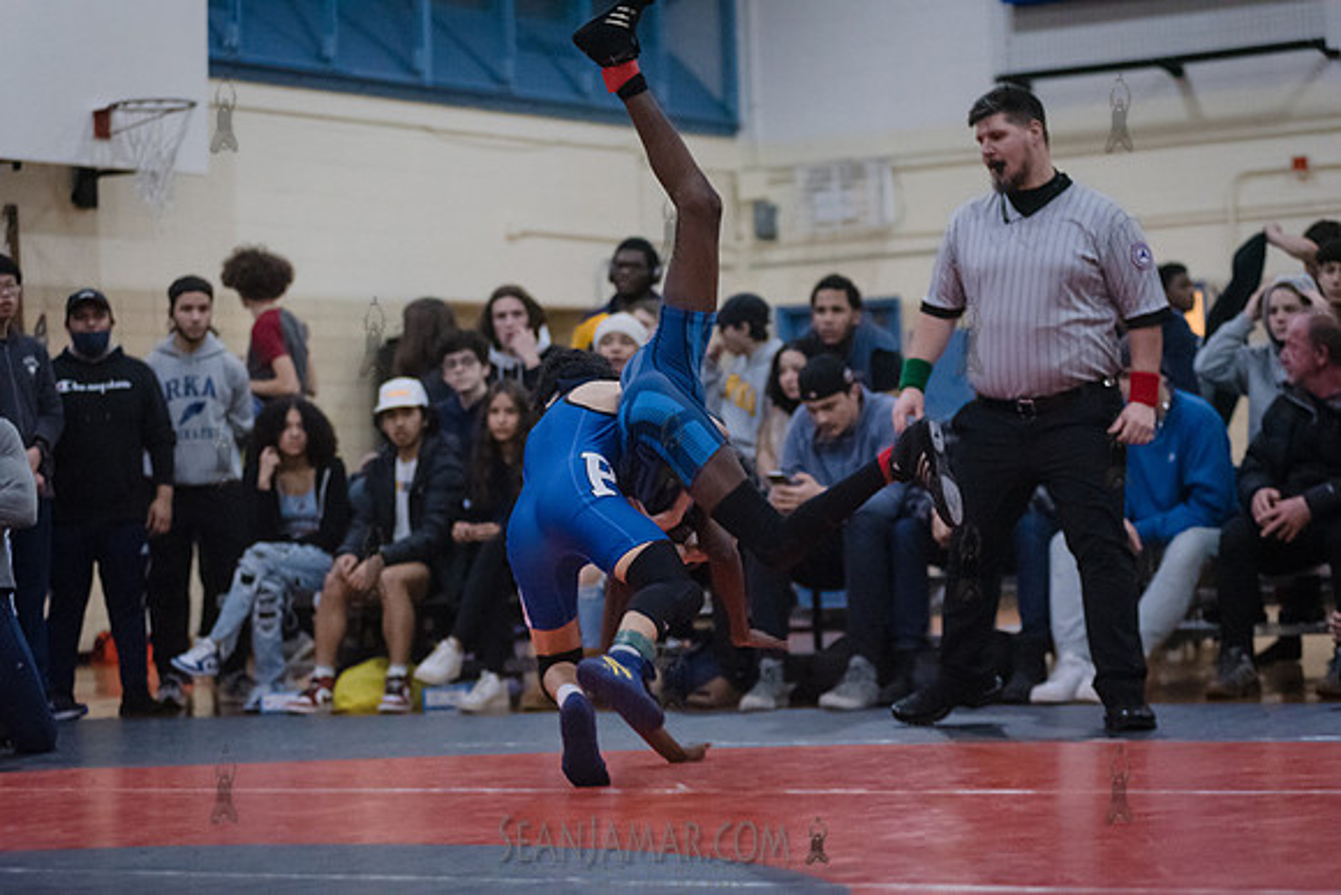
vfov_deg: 13.7
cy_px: 448
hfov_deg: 20.4
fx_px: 3726
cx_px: 670
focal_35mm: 100
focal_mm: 100
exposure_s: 1/400
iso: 8000
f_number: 3.2
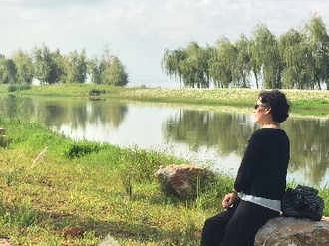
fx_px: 769
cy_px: 114
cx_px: 68
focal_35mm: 81
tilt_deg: -2.4
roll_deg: -0.9
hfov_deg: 23.8
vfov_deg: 18.2
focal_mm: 4.15
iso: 32
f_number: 2.2
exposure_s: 1/1140
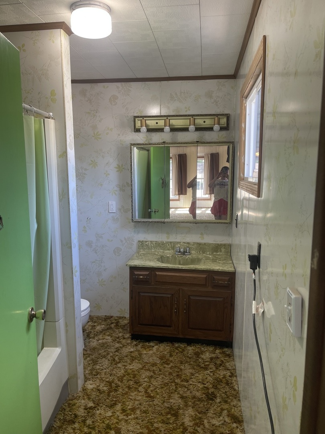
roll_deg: +0.3
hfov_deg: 54.9
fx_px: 313
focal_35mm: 25
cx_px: 162
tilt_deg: -8.2
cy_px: 217
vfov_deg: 69.4
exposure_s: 1/60
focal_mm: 5.1
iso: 80
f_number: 1.6
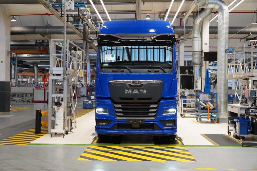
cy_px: 86
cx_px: 128
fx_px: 343
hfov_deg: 41.1
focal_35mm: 48
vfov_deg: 28.1
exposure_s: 1/160
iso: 800
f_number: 4
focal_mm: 32
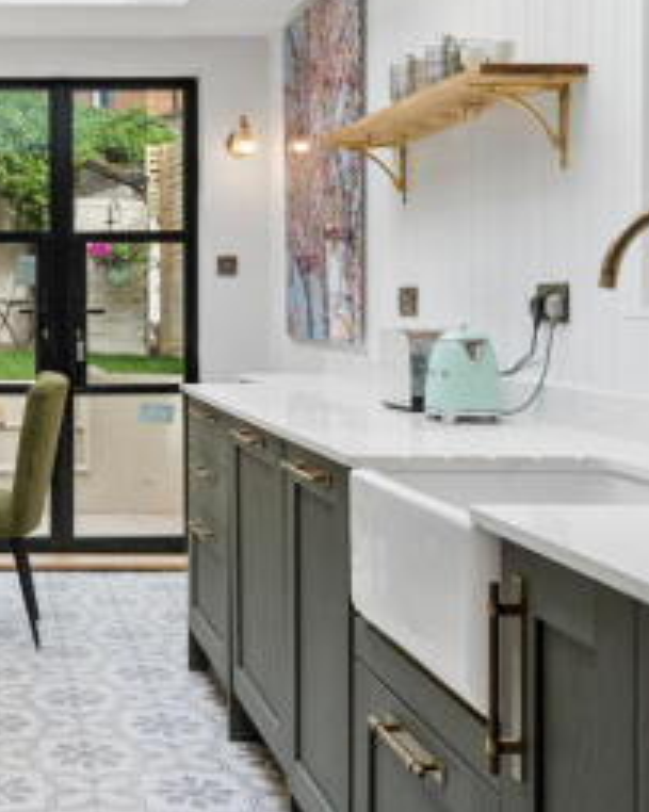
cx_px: -22
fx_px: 1225
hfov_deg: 27.7
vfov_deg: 36.5
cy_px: 308
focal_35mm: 51
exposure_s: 1/125
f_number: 7.1
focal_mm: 29
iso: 400
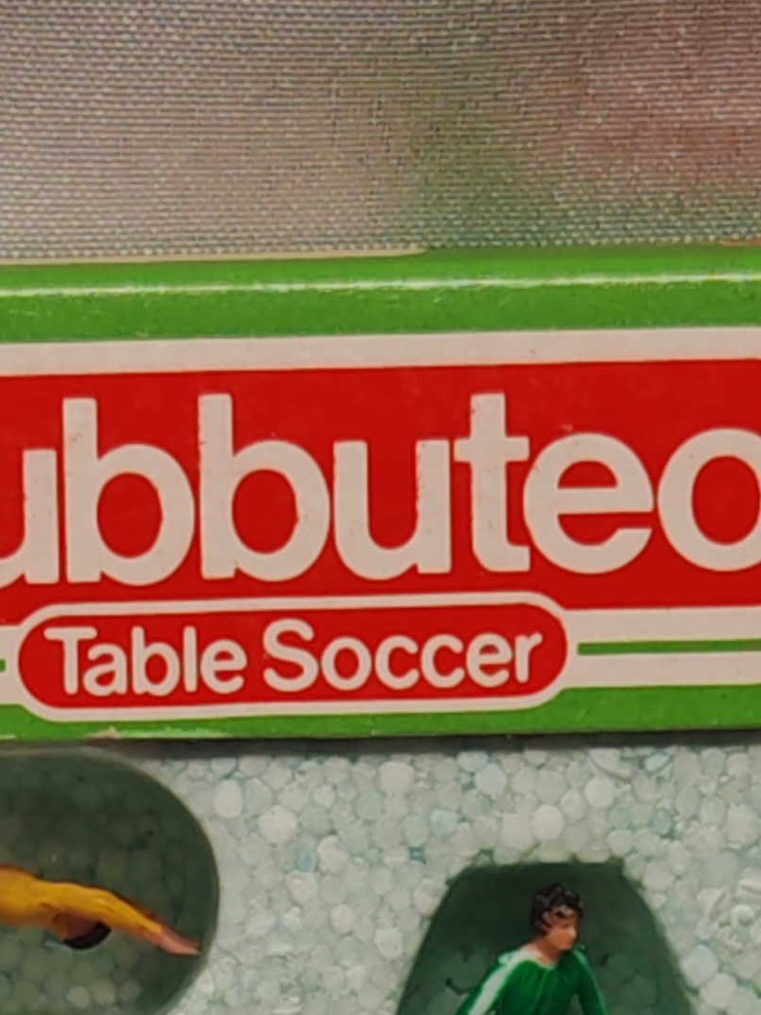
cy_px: 1672
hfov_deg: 7.2
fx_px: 6010
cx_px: 54
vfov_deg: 9.3
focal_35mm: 205
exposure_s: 1/220
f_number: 1.9
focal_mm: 6.67
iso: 50
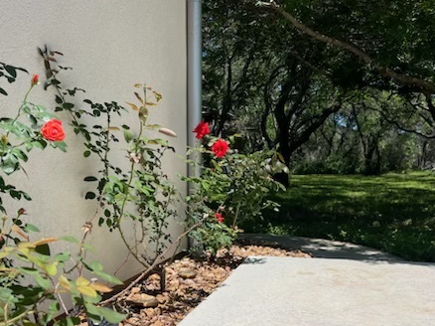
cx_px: 191
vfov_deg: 37.3
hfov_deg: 48.9
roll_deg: +0.6
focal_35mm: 38
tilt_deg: -5.3
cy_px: 216
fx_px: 477
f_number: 1.5
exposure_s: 1/6579
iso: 50
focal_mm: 5.7
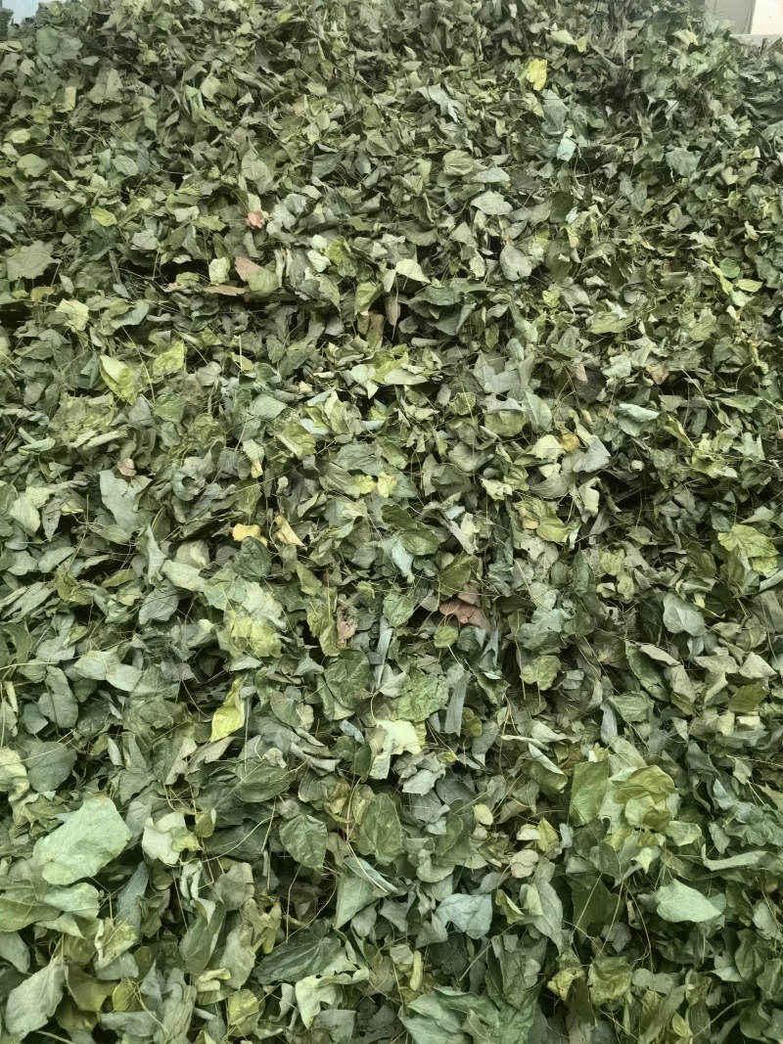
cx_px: 392
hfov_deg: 51.3
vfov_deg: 65.3
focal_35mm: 27
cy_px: 522
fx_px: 814
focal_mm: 5.72
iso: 1600
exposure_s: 1/100
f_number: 1.4
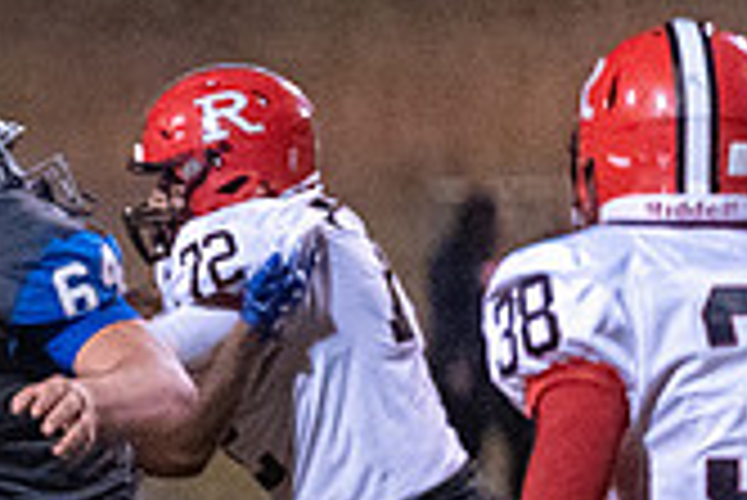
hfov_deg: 2.5
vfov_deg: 1.7
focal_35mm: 828
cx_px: -833
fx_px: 17196
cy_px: 464
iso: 8000
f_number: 2.8
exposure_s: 1/800
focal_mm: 187
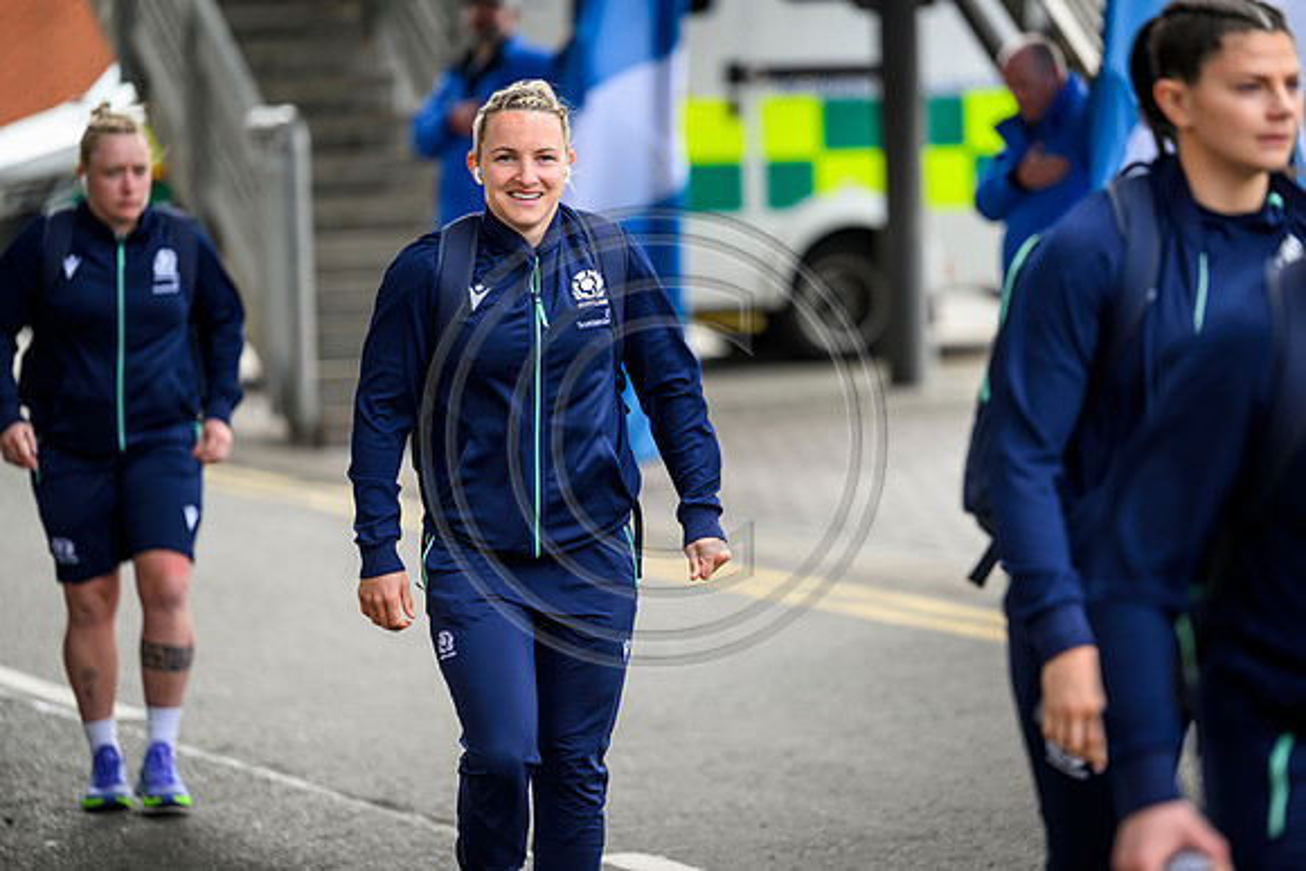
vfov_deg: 7.6
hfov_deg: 11.4
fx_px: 6531
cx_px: 653
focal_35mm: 180
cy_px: 436
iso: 500
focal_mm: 180
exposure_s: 1/500
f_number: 3.2
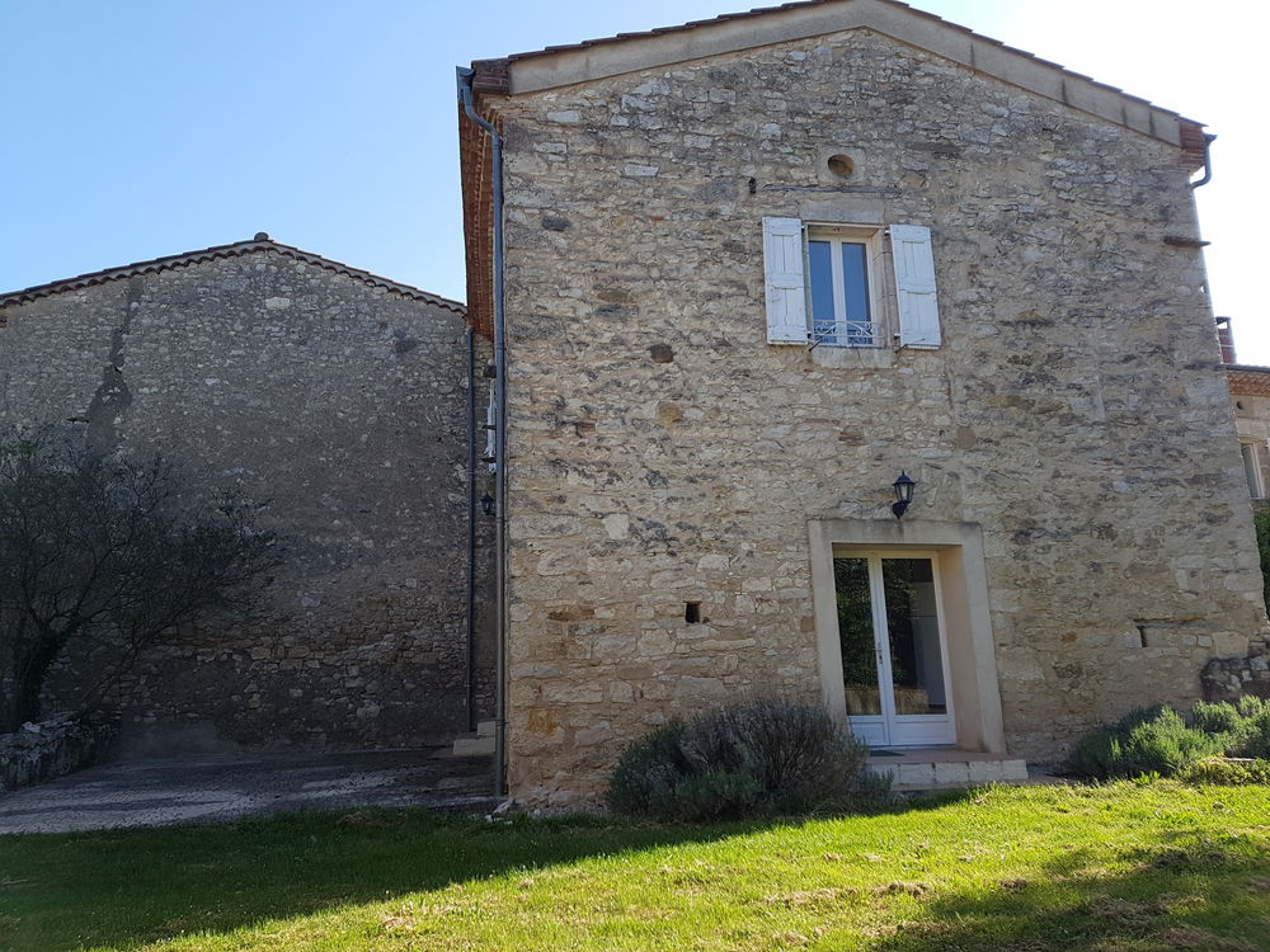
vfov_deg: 53.1
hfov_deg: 67.3
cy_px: 476
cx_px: 635
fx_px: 954
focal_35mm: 26
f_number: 1.7
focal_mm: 4.2
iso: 50
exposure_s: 1/872
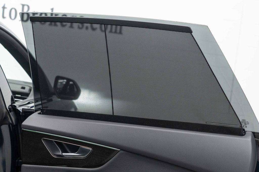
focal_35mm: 42
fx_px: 302
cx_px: 130
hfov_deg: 46.4
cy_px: 86
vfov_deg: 31.9
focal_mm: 28
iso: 640
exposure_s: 1/50
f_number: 3.2
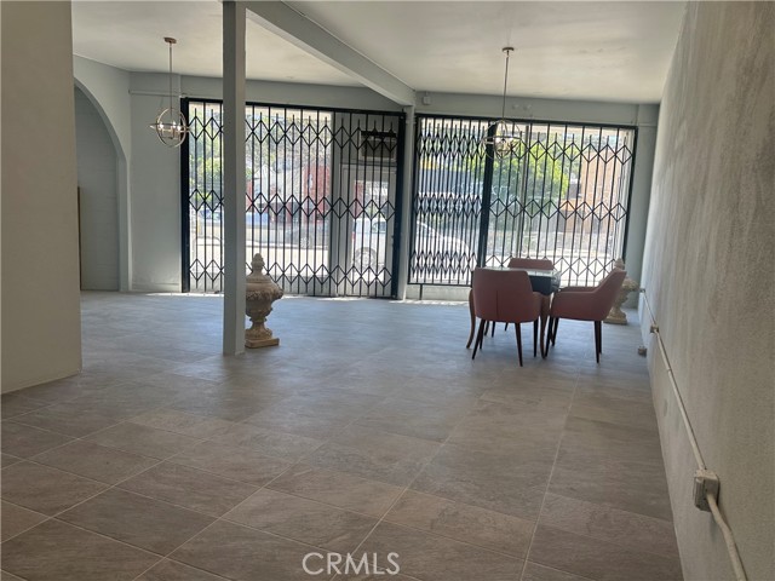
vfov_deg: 56.8
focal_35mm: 24
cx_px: 388
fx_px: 537
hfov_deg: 71.6
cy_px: 290
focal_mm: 6.86
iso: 80
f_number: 1.78
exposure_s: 1/564
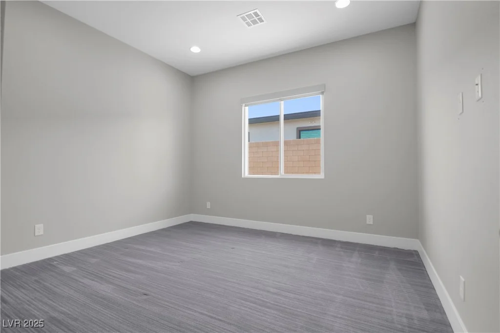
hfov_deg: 96.7
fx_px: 222
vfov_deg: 73.8
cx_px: 250
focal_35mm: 16
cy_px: 166
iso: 1000
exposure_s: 1/50
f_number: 5
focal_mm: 11
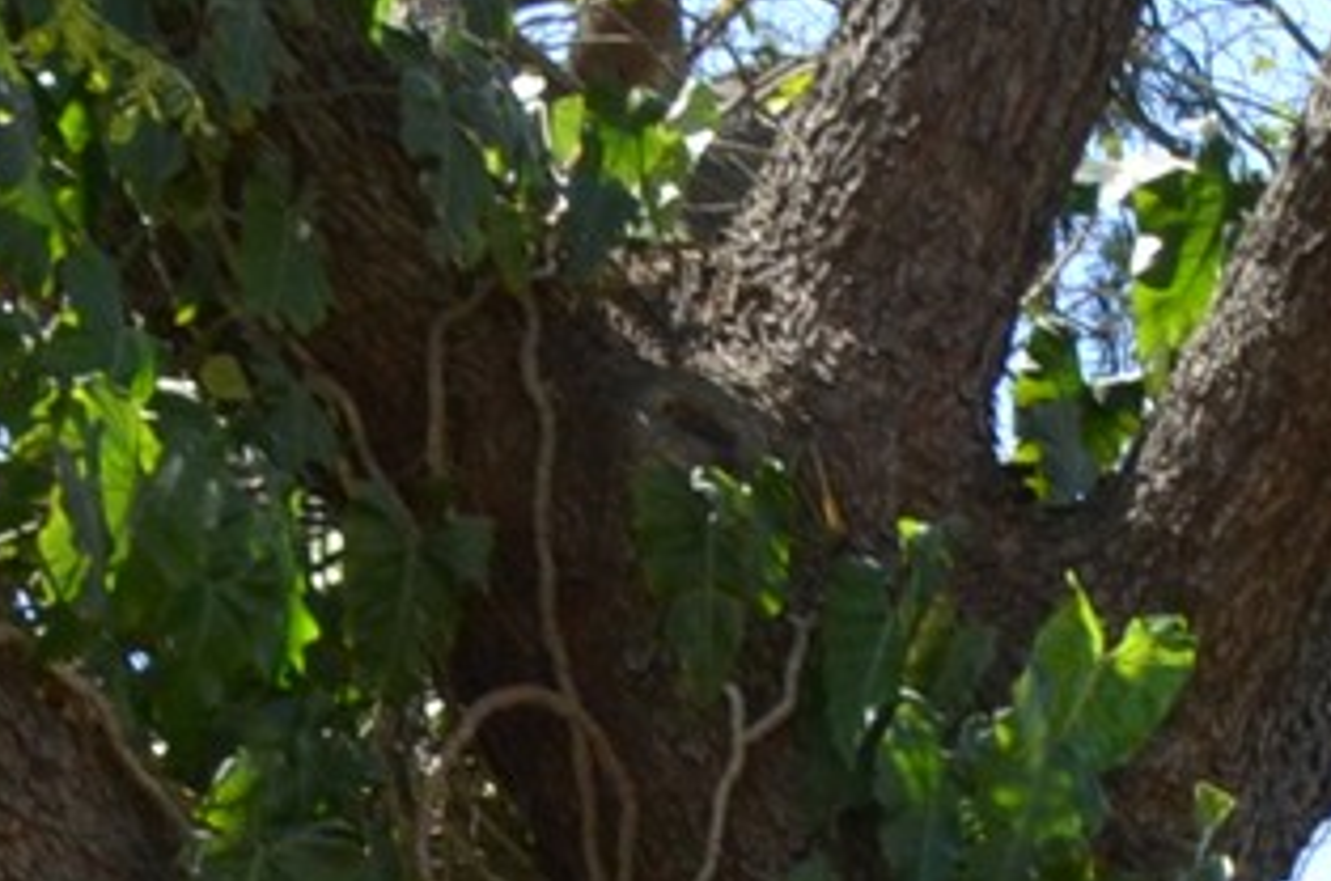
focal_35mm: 165
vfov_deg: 7.3
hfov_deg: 11.3
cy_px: 2651
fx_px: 6088
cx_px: 2620
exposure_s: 1/250
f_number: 13
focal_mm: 18
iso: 500
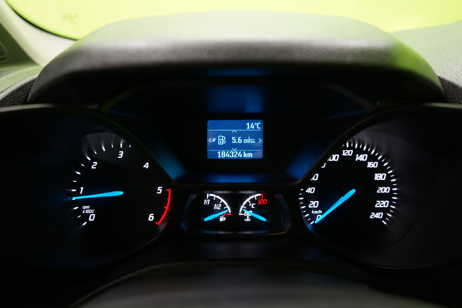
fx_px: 359
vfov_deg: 46.4
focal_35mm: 28
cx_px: 231
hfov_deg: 65.5
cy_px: 154
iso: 800
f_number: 4.5
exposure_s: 1/13
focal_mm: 28
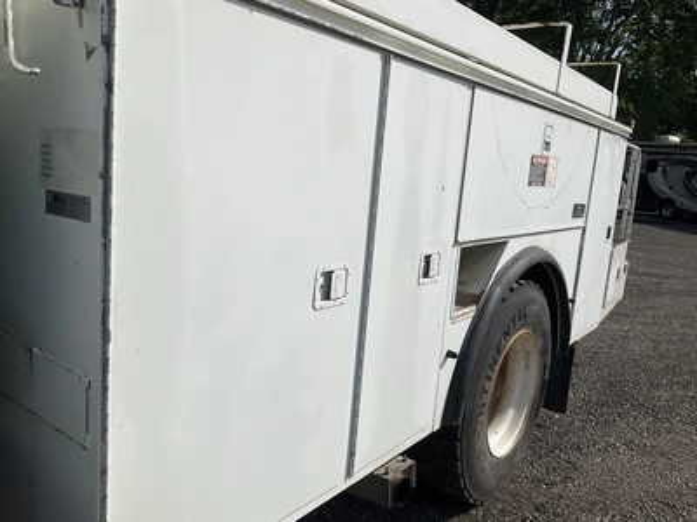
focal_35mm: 29
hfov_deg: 61.7
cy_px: 261
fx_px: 584
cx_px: 348
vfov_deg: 48.2
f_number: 1.8
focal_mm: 3
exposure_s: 1/6536
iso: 25
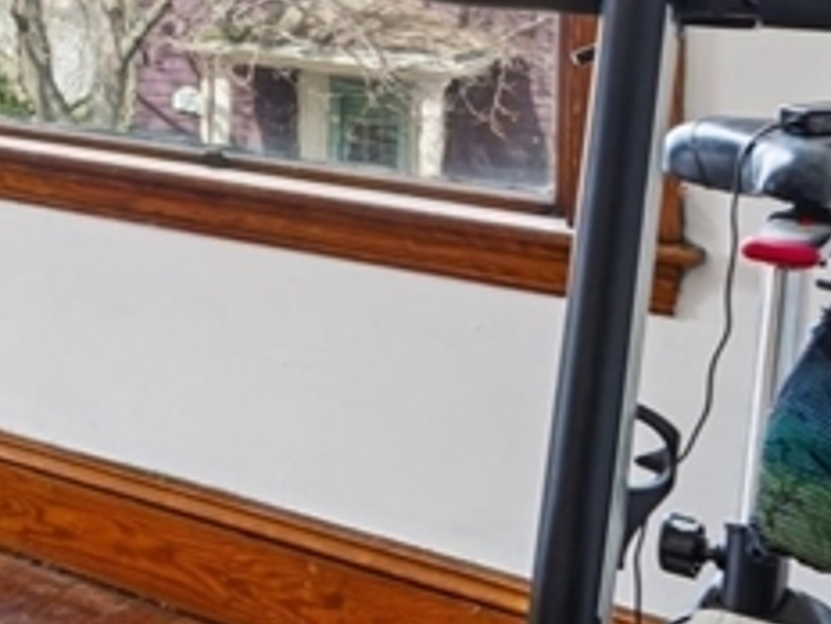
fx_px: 1632
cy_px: -199
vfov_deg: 19.8
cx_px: -845
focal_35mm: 68
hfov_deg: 18.4
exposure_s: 1/30
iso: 320
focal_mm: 16
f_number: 8
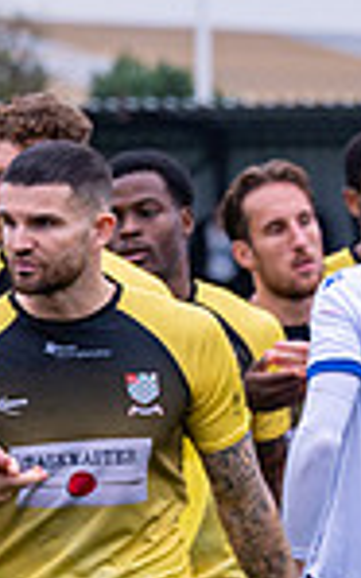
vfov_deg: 4.0
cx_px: -436
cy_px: 825
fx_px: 8162
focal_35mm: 518
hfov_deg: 2.5
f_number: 4.5
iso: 640
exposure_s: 1/400
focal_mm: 110
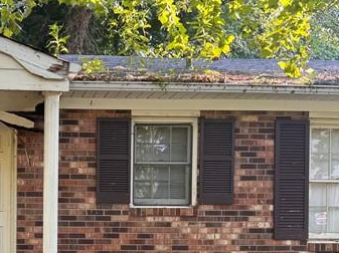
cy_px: 253
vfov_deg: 19.5
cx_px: 27
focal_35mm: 73
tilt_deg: -1.3
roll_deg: -0.3
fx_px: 714
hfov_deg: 25.8
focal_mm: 6.76
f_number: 1.78
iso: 100
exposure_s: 1/121
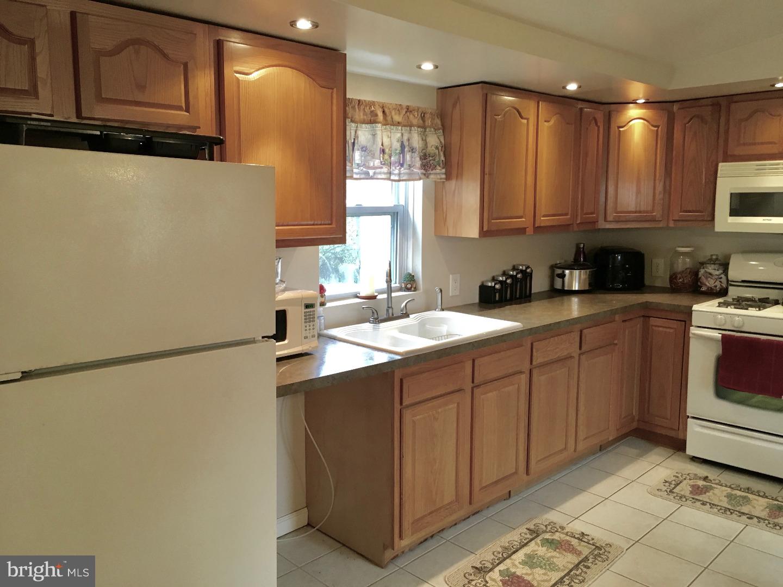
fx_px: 656
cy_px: 294
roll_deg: +0.2
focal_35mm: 29
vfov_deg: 48.2
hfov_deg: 61.7
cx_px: 392
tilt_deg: -9.1
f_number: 2.2
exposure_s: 1/30
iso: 80
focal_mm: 4.15
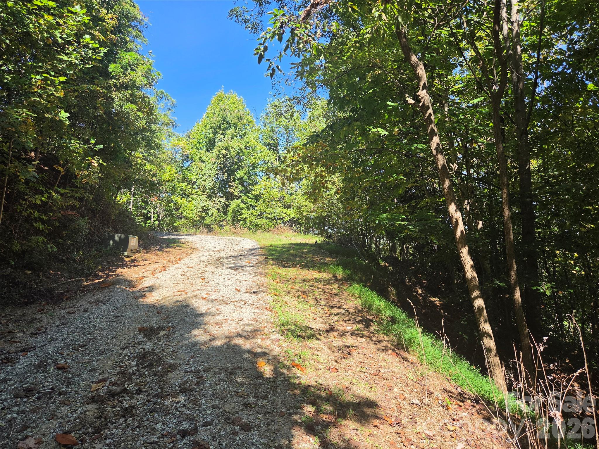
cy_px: 224
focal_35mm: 23
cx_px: 300
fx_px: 398
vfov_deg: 58.9
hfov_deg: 73.9
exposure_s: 1/1925
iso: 80
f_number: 1.8
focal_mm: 5.4
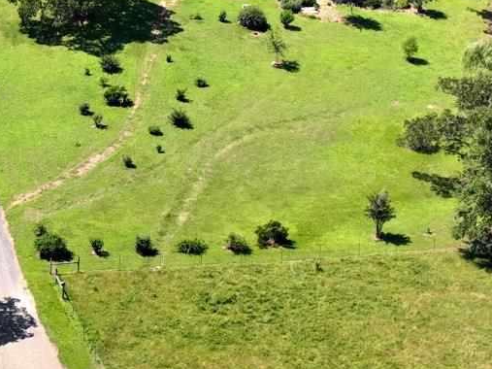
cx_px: -183
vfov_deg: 11.8
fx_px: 1776
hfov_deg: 14.9
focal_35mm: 125
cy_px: 98
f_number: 2.8
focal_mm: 12.29
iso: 100
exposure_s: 1/80
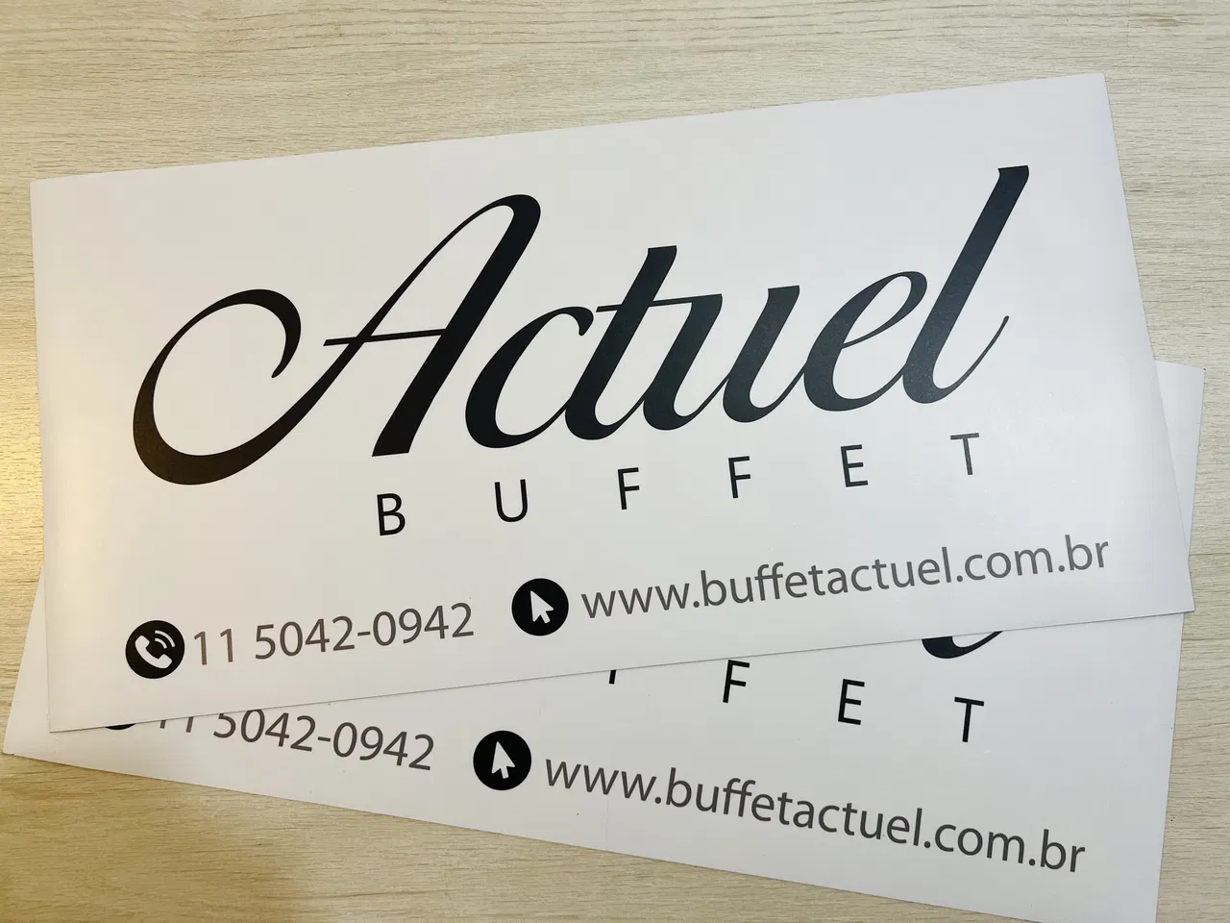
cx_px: 615
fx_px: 924
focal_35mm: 26
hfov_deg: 67.3
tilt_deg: -85.2
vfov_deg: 53.1
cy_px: 462
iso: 125
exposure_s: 1/120
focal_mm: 5.7
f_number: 1.5
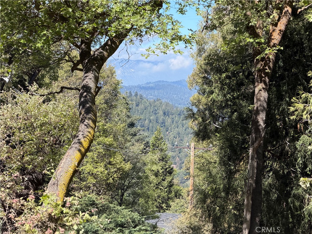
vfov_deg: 14.8
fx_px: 901
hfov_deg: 19.6
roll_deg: +0.8
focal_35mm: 100
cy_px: 117
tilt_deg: -2.0
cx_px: 156
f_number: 2.8
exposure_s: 1/596
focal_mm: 16.89
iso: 50
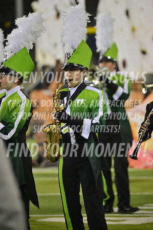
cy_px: 115
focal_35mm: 400
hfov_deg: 3.4
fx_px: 2556
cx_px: 76
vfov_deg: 5.2
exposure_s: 1/500
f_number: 5.6
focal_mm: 400
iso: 2000
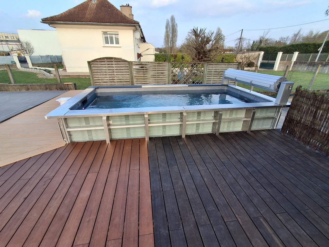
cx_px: 164
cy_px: 124
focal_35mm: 16
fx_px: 152
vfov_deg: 78.1
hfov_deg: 94.5
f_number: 2.2
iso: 40
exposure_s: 1/215
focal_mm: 1.64
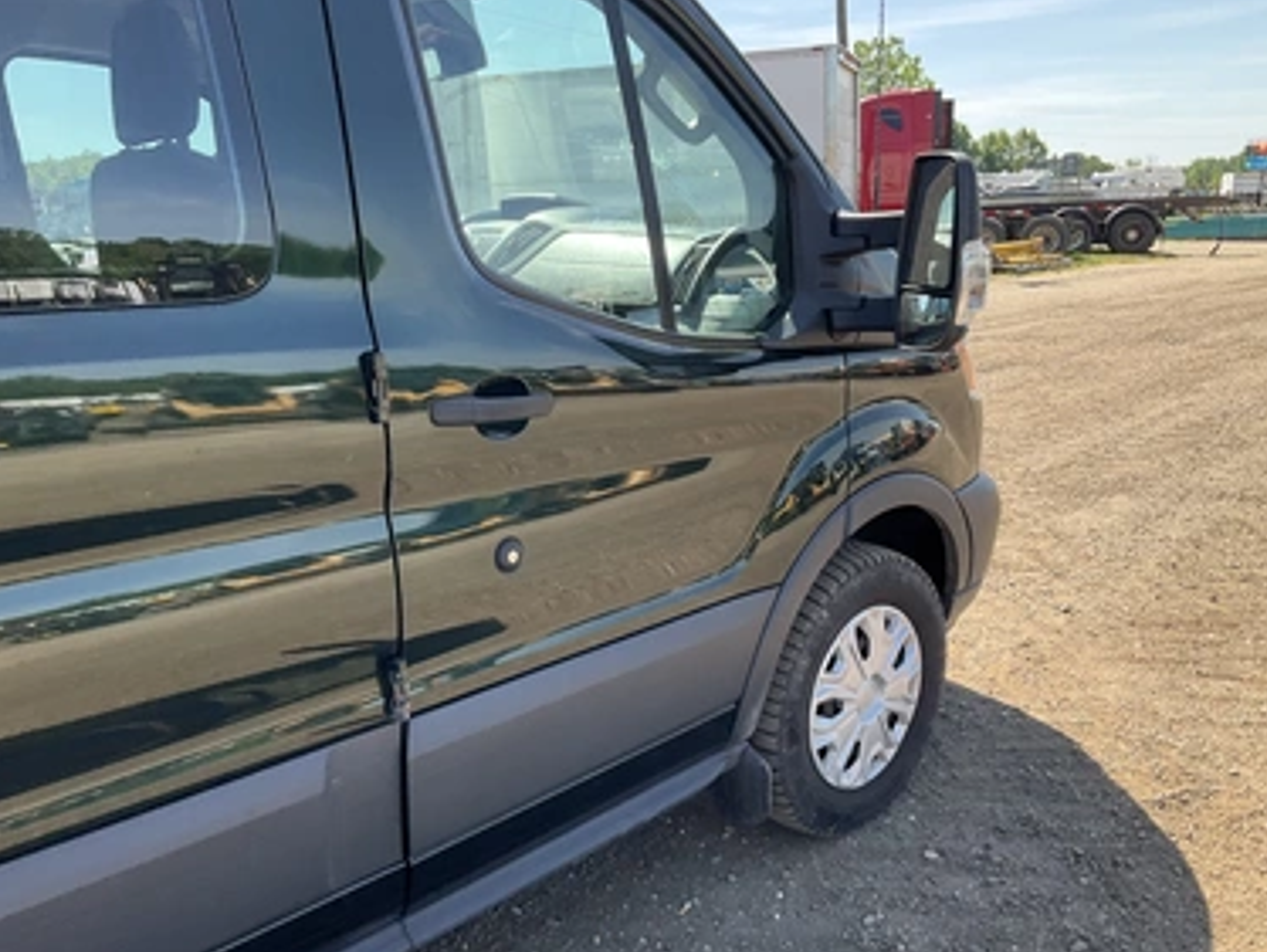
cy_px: 501
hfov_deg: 58.3
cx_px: 644
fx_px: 1135
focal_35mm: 31
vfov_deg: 45.5
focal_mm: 3
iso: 25
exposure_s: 1/397
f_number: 1.8
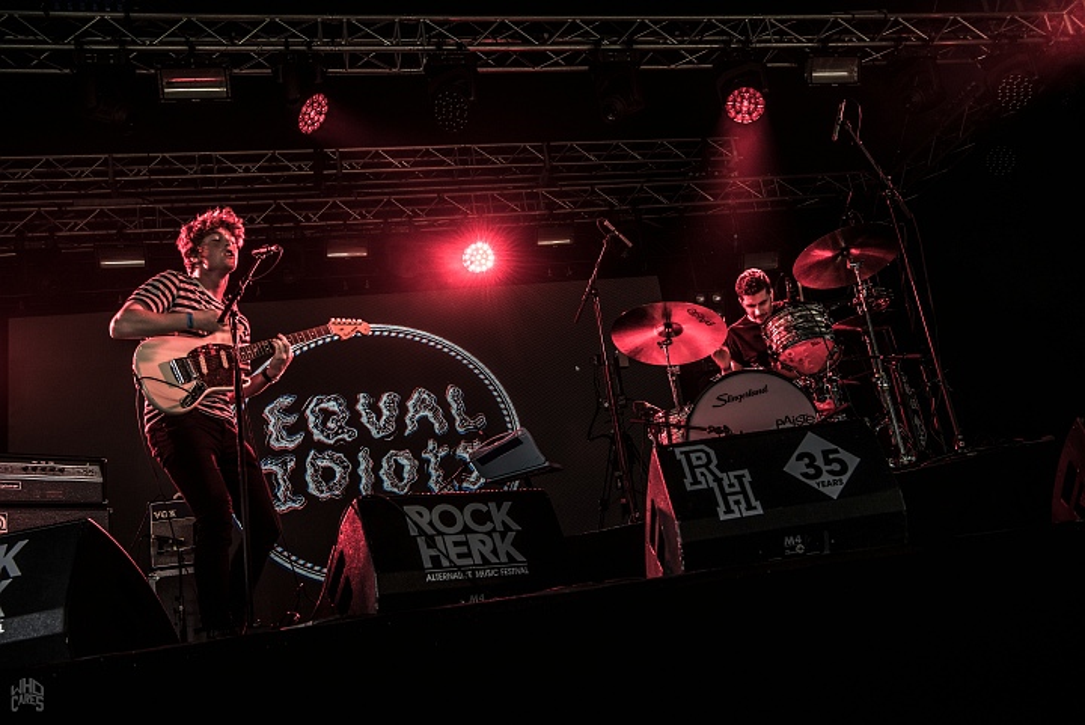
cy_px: 362
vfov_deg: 38.9
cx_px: 542
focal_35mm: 34
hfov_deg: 55.8
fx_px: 1025
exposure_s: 1/125
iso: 400
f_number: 5.6
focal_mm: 34
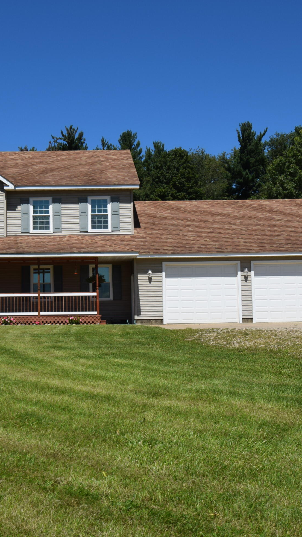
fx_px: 683
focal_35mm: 48
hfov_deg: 24.6
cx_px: 72
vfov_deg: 42.9
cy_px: 264
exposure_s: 1/500
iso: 200
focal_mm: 20
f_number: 11
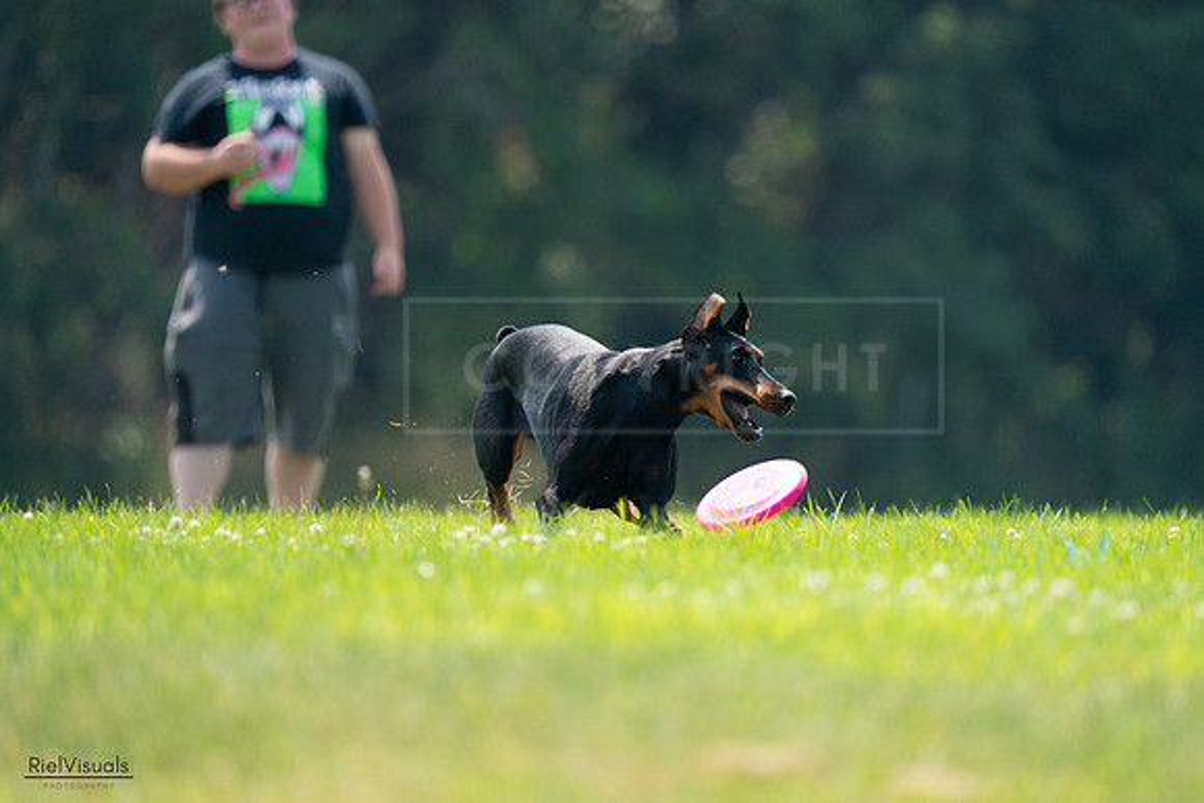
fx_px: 21181
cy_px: 402
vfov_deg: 2.2
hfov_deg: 3.3
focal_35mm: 633
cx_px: 621
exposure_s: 1/4000
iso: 2500
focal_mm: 600
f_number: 6.3
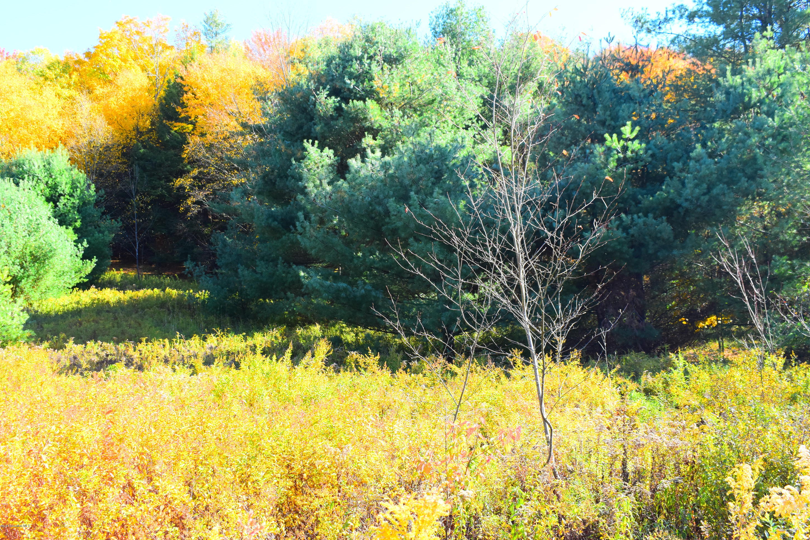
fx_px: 832
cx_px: 395
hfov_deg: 51.9
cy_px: 266
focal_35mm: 37
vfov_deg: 35.9
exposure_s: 1/250
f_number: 8
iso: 400
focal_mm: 24
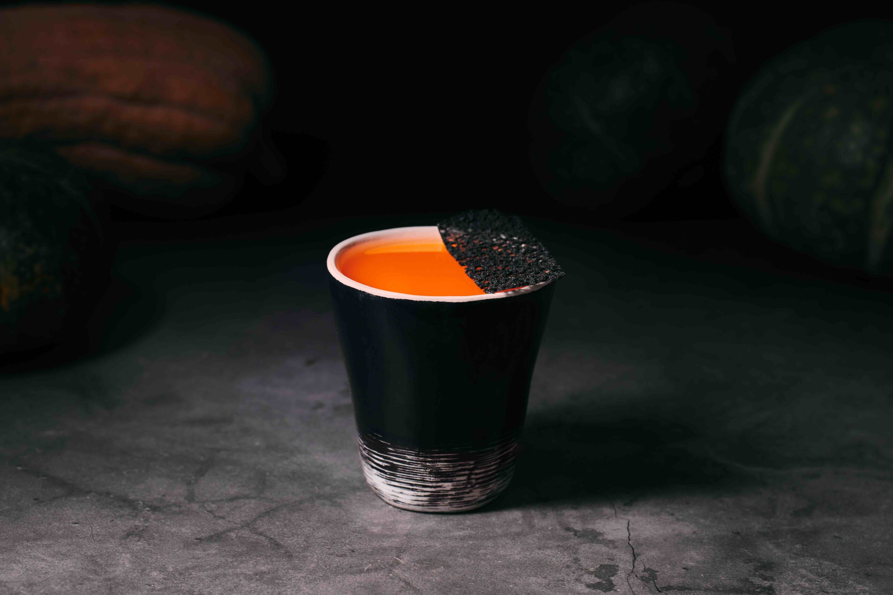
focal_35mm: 84
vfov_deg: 16.3
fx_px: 2084
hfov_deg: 24.2
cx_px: 446
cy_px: 298
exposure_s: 1/7.69
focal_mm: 56
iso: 160
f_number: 4
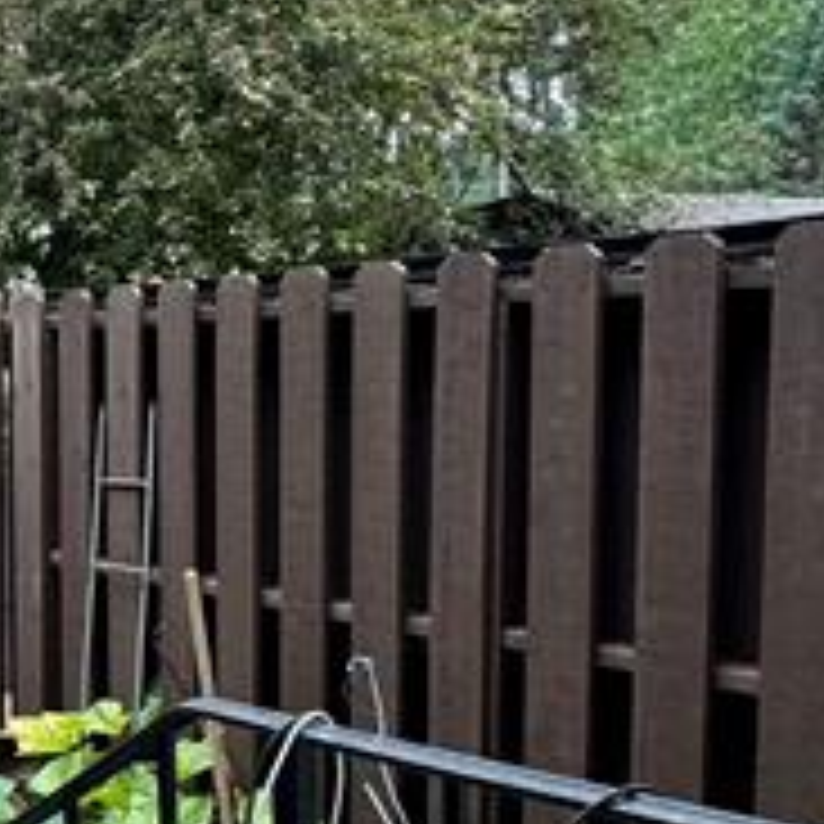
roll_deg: +2.7
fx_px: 1400
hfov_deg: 26.4
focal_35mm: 52
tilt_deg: -4.2
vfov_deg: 32.7
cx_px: -315
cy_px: 491
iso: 50
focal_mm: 2.22
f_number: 2.2
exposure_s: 1/99
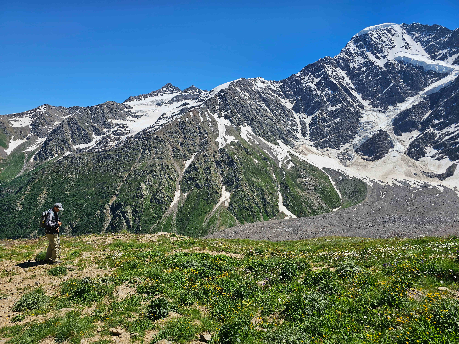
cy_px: 172
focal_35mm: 23
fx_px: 305
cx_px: 230
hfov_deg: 73.9
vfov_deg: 58.9
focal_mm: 6.3
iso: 10
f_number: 1.7
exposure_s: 1/1182
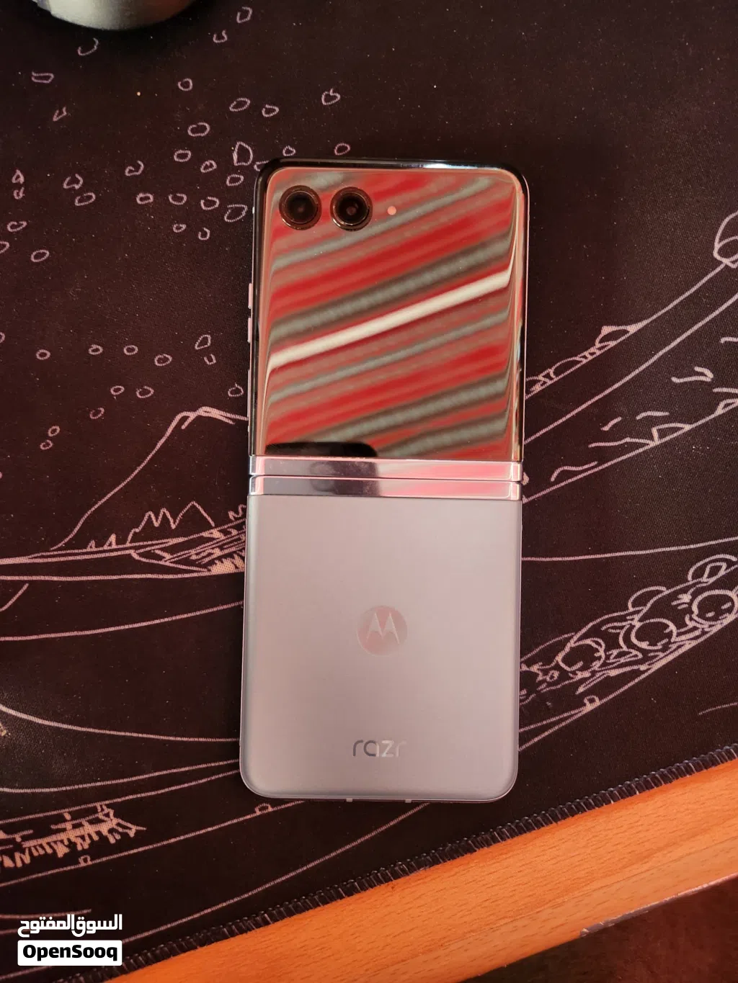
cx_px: 369
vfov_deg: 73.9
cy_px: 492
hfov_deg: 58.9
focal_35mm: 23
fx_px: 654
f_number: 1.8
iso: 640
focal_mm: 5.4
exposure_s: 1/30
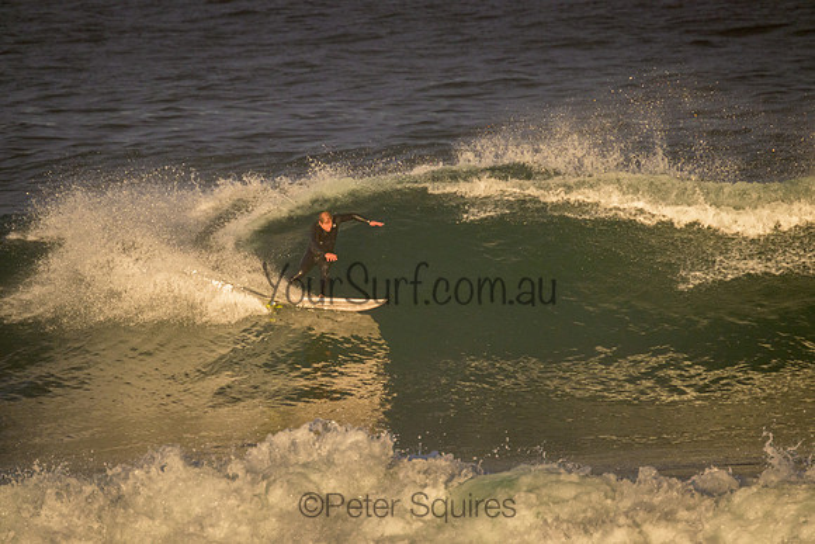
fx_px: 18114
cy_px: 272
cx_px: 408
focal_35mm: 800
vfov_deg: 1.7
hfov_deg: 2.6
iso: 2800
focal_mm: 800
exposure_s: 1/1250
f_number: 11
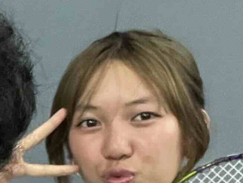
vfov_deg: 10.3
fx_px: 997
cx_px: -247
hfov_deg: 12.3
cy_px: 217
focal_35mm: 142
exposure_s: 1/33
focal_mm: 2.71
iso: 400
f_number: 2.2
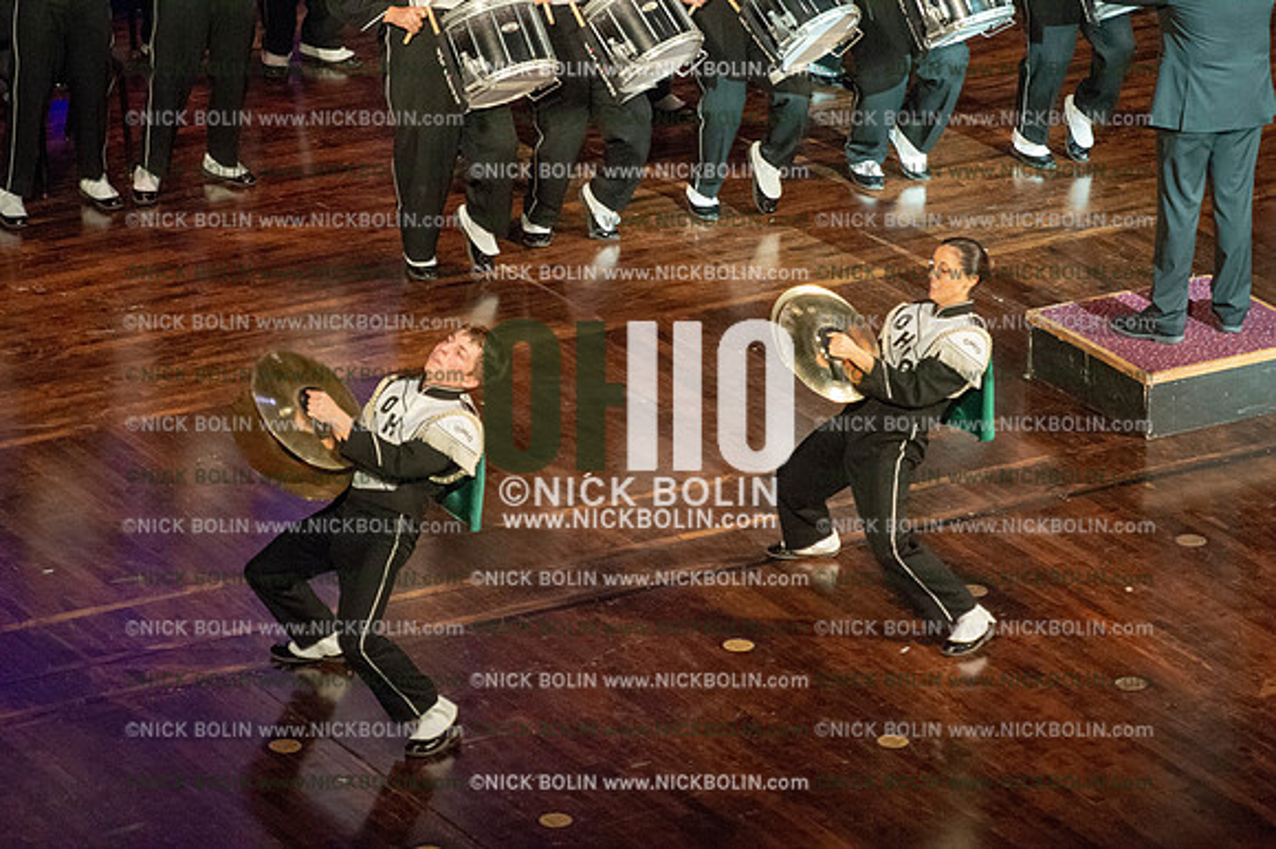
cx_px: 638
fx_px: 7085
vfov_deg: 6.9
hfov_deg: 10.3
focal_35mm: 200
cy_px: 424
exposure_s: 1/500
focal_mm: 200
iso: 8000
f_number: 5.6
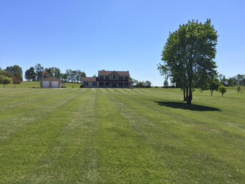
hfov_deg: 61.7
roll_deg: -0.6
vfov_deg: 48.2
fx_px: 205
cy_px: 92
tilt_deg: -0.2
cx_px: 122
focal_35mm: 29
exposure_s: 1/2198
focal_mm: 4.15
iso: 32
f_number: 2.2
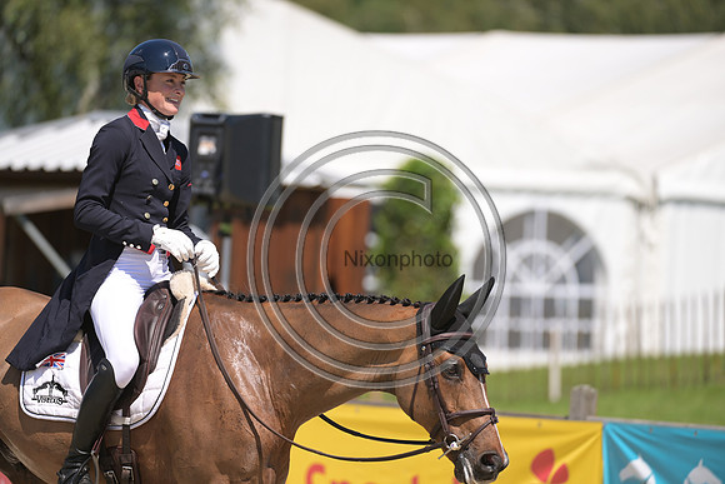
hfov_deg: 6.1
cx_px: 362
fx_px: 6849
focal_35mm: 340
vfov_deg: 4.0
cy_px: 242
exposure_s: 1/1250
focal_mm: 340
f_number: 5
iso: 220
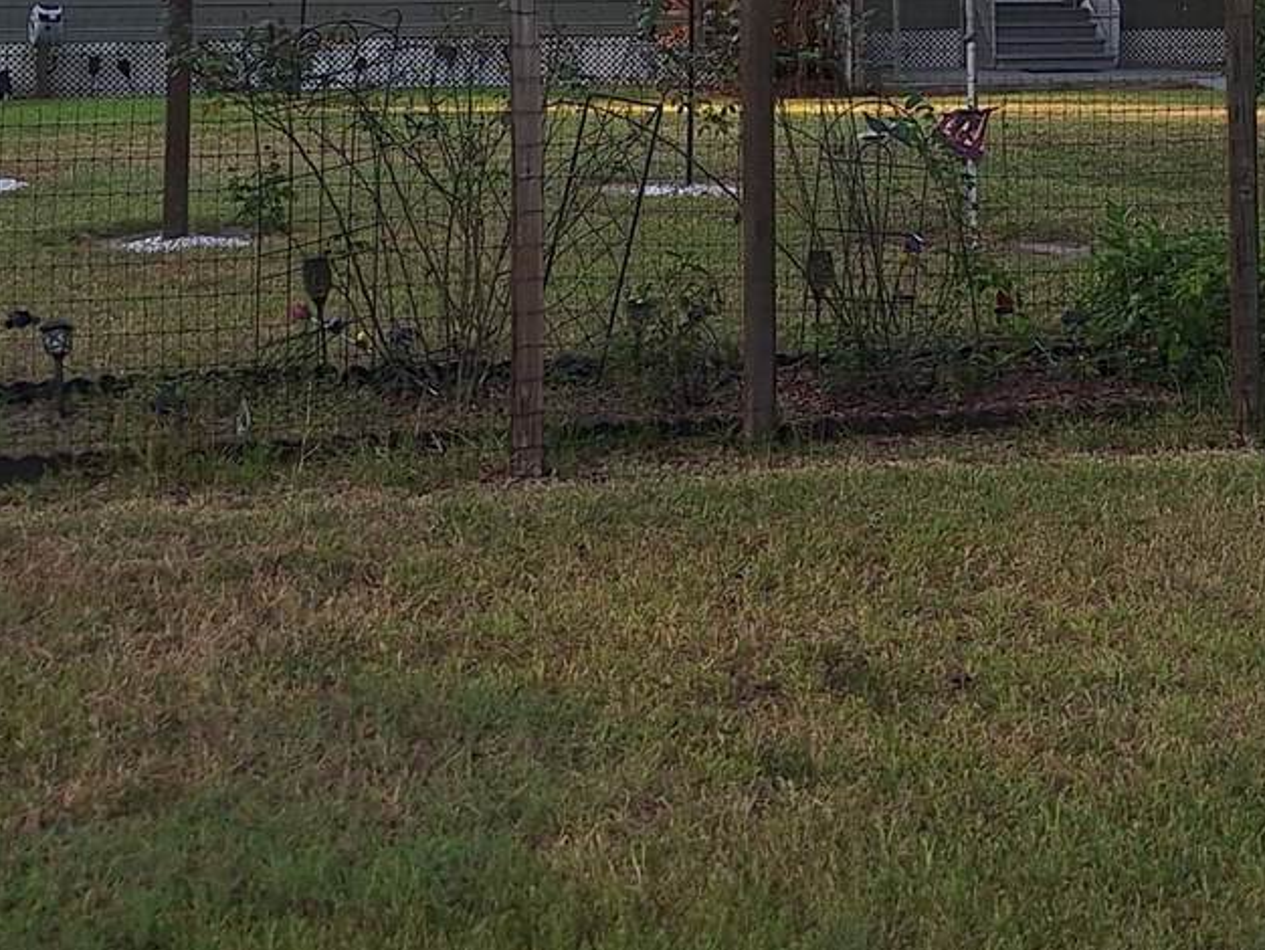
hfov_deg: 40.0
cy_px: 59
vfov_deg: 29.4
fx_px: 1718
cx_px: 447
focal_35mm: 47
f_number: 1.8
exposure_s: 1/1250
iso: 40
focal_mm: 5.54
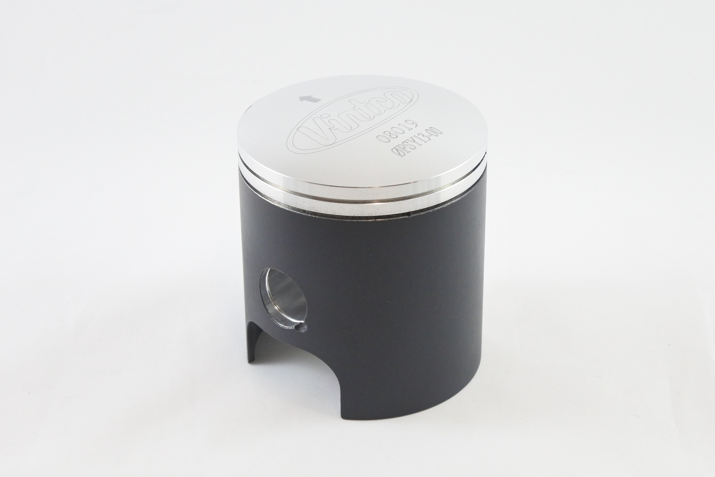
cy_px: 238
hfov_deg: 32.9
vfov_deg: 22.3
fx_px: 1211
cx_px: 358
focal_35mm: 61
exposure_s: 1/125
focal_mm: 22.7
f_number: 5
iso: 720
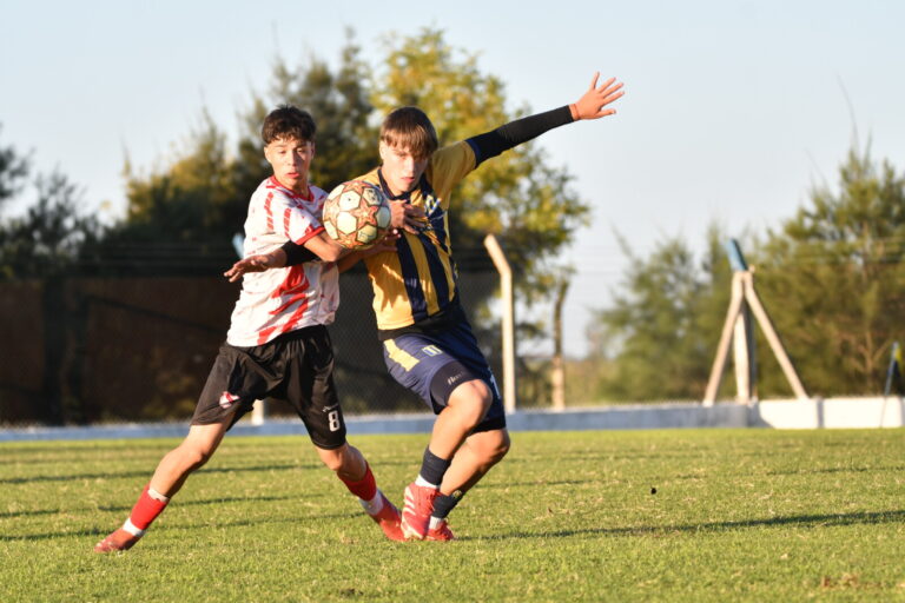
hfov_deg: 6.5
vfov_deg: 4.4
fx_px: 7918
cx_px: 452
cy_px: 302
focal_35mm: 315
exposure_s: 1/800
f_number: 5.6
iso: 320
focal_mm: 210
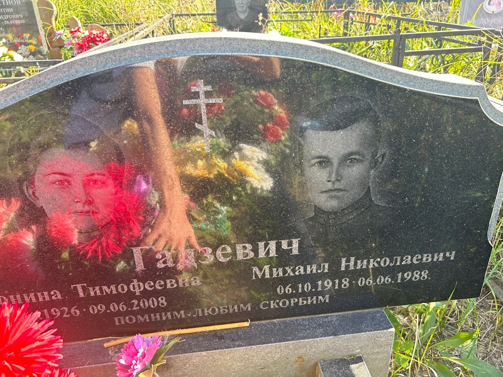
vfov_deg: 53.1
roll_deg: +3.7
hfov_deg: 67.3
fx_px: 378
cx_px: 252
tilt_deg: -27.9
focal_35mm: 26
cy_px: 188
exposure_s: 1/224
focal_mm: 5.7
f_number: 1.5
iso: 50
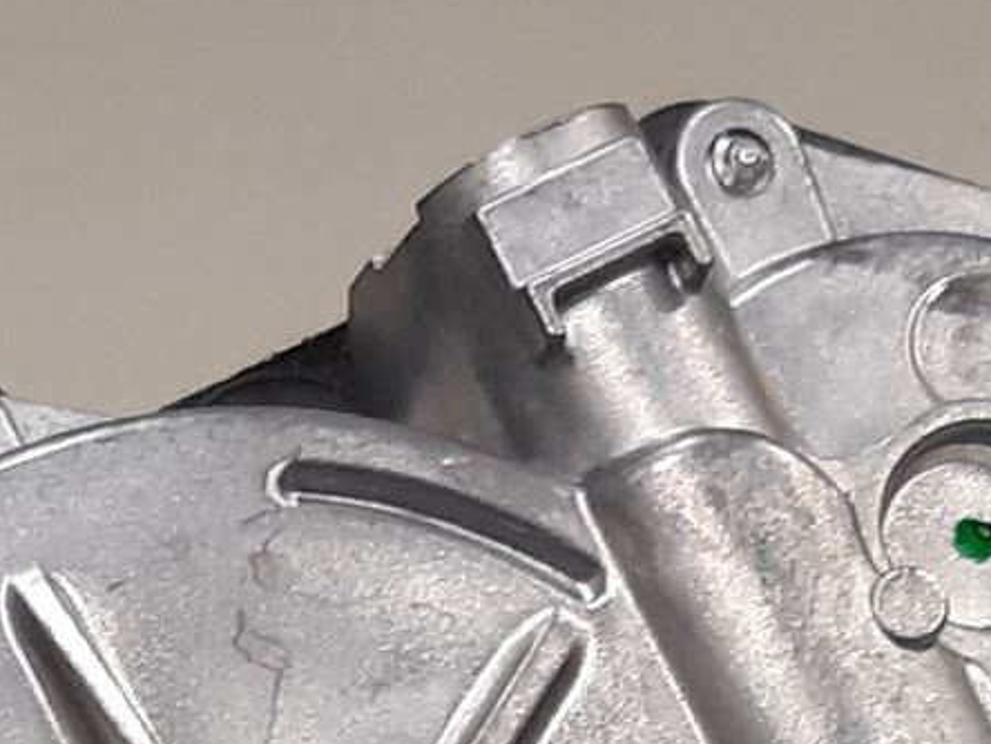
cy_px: 1544
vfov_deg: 11.1
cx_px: 319
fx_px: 3435
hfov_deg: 16.4
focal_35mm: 120
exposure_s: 1/50
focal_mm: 3.93
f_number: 1.7
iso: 100
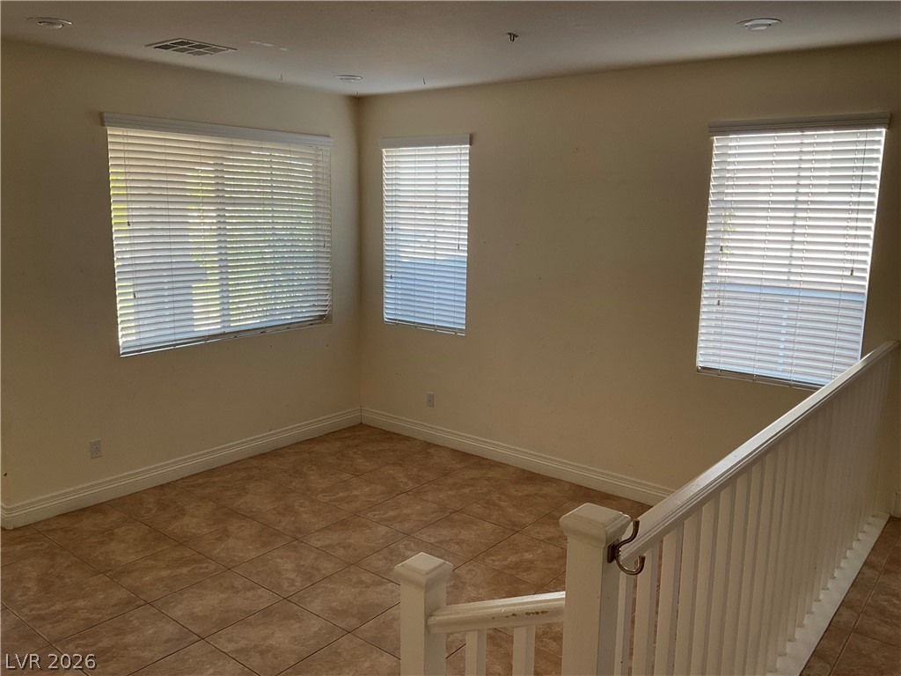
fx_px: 755
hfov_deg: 61.7
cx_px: 450
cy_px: 338
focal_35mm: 29
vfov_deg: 48.2
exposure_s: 1/122
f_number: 1.8
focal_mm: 3
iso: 50
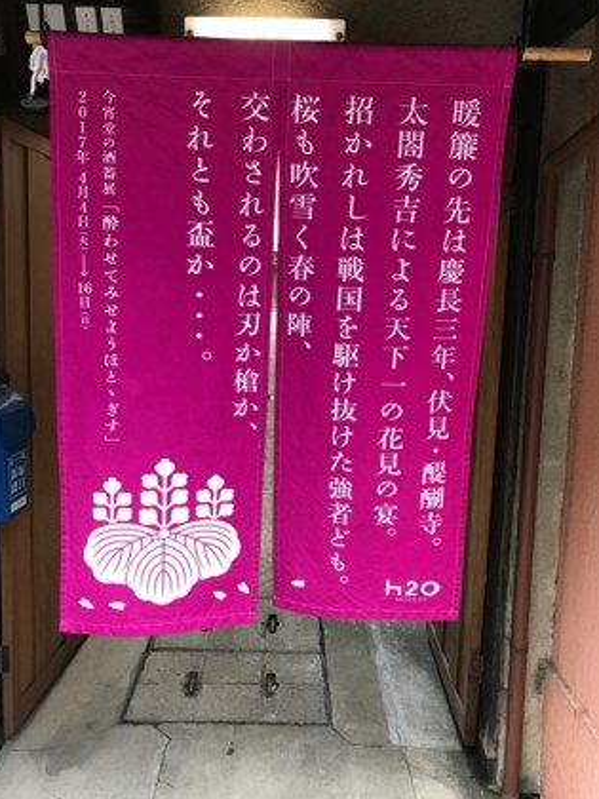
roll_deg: -0.7
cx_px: 280
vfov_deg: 59.9
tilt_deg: -6.6
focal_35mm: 30
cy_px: 379
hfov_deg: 46.8
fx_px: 692
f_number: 1.8
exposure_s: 1/30
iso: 40
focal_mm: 3.99
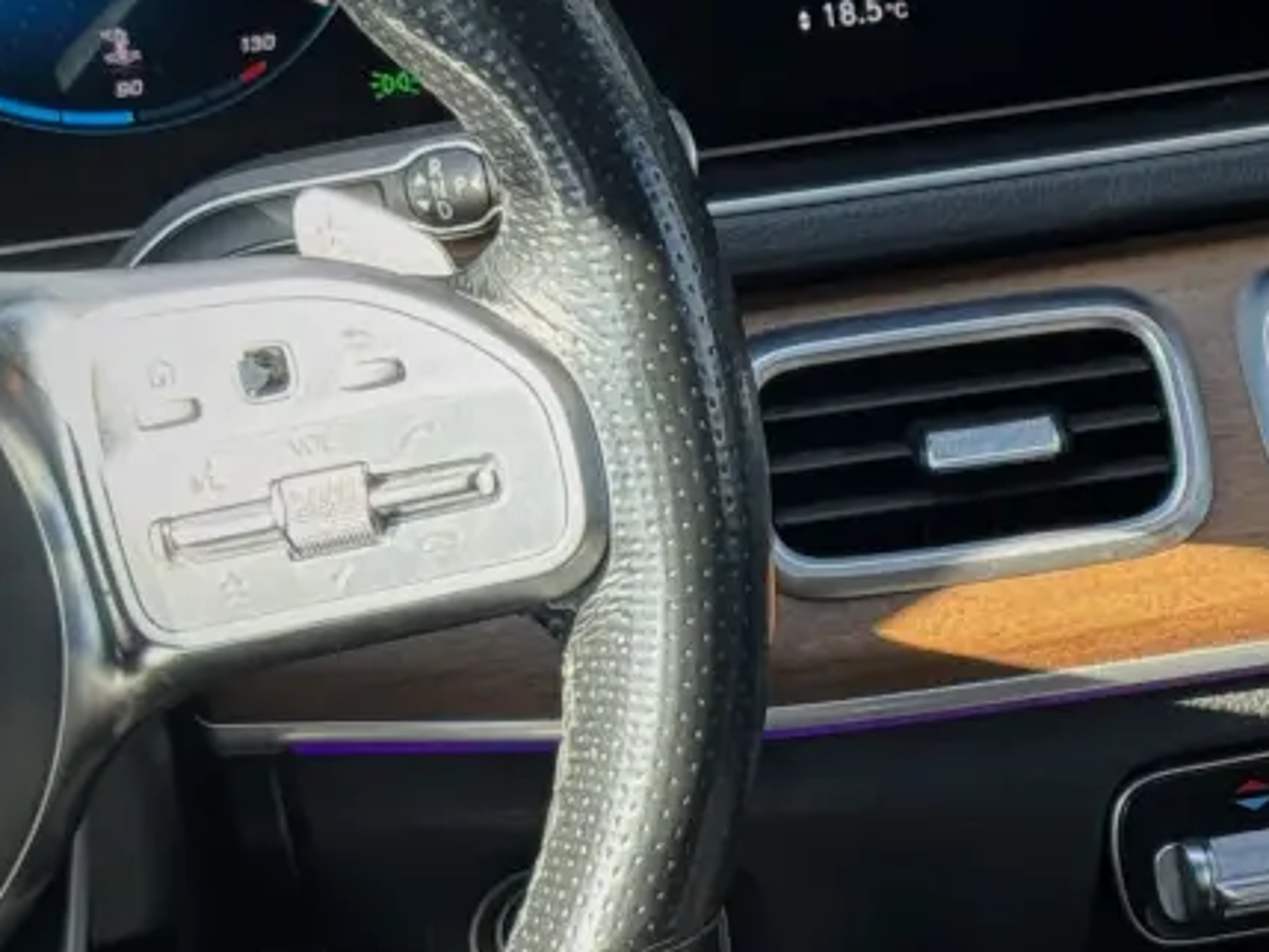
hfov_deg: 11.6
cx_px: 2017
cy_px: 831
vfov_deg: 9.2
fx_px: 5904
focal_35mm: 161
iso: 80
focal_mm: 6.76
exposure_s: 1/172
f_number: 1.78
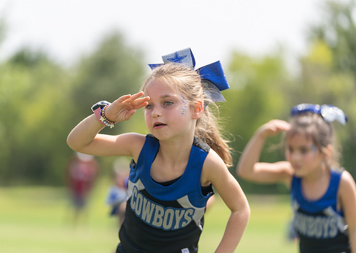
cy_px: 114
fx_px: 1601
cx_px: 147
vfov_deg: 9.1
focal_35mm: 159
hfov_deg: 12.7
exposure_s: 1/1250
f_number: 2.8
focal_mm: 138
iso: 100
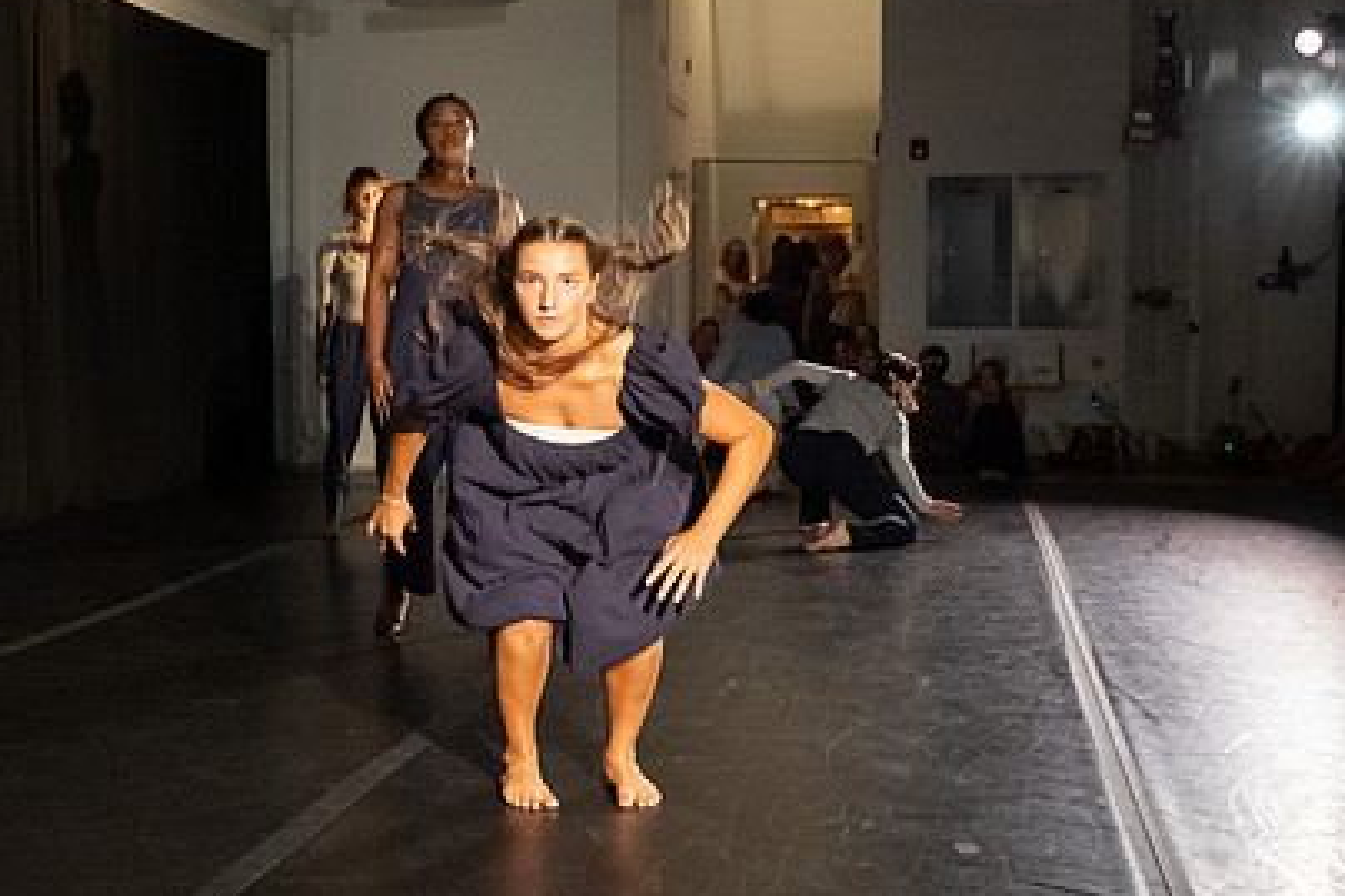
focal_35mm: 52
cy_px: 402
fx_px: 1942
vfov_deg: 26.0
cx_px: 443
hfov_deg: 37.8
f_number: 4
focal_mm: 28
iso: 6400
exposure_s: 1/400
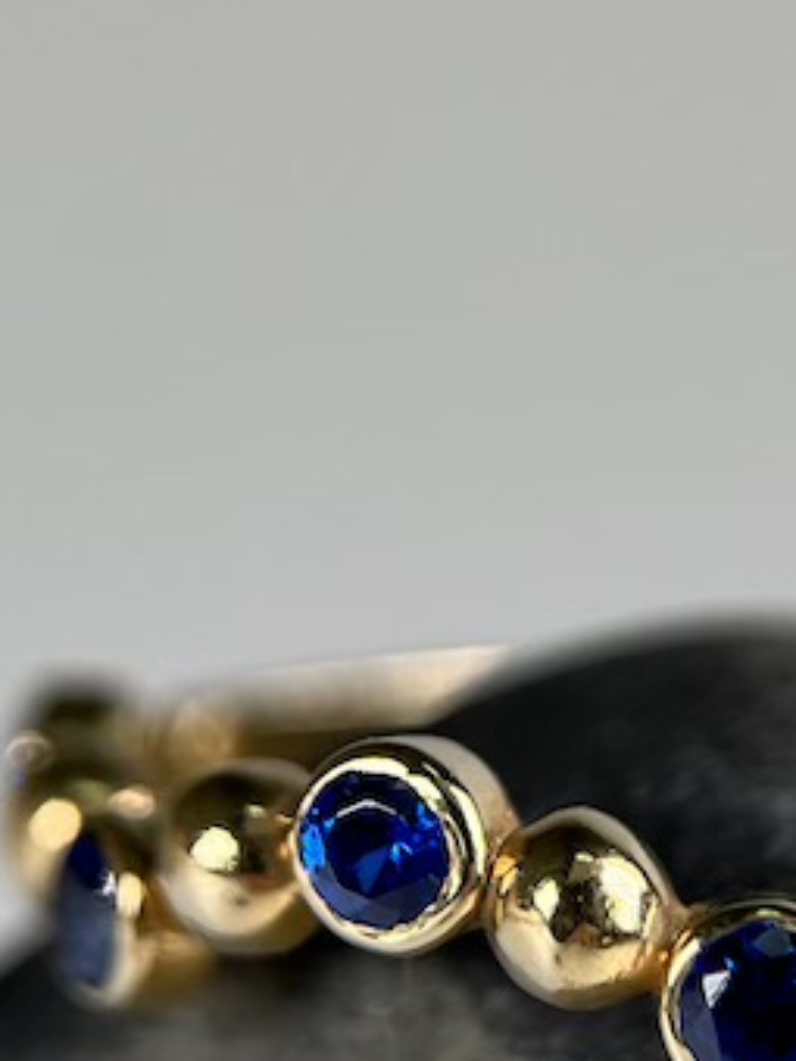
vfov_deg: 19.2
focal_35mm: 102
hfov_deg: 14.4
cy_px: 738
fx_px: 3127
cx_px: 606
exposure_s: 1/129
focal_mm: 5.1
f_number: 1.6
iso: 32
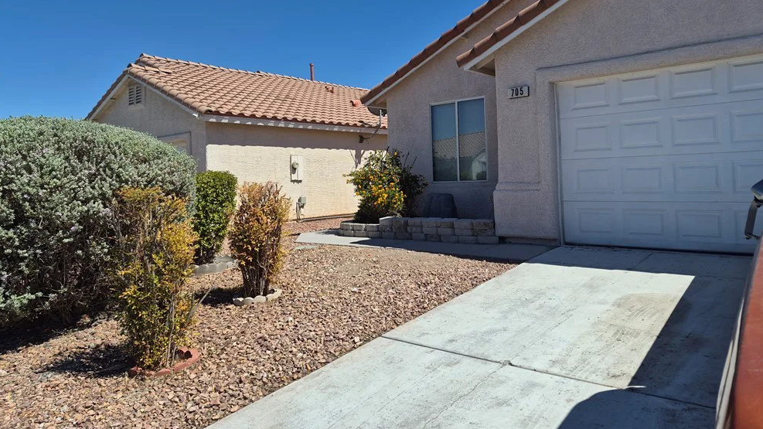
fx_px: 526
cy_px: 152
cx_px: 389
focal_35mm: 26
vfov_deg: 43.9
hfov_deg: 71.9
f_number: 1.8
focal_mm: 5.4
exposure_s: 1/7696
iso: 80
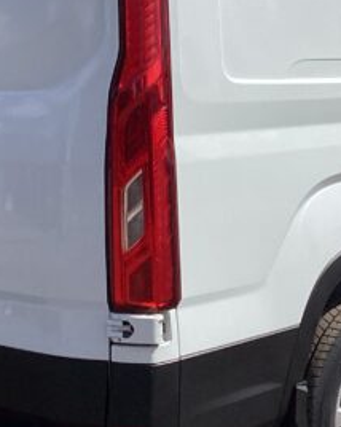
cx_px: 218
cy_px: 125
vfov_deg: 21.2
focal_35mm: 90
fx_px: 1137
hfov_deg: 17.0
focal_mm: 3.3
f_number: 2.4
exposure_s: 1/3021
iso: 25
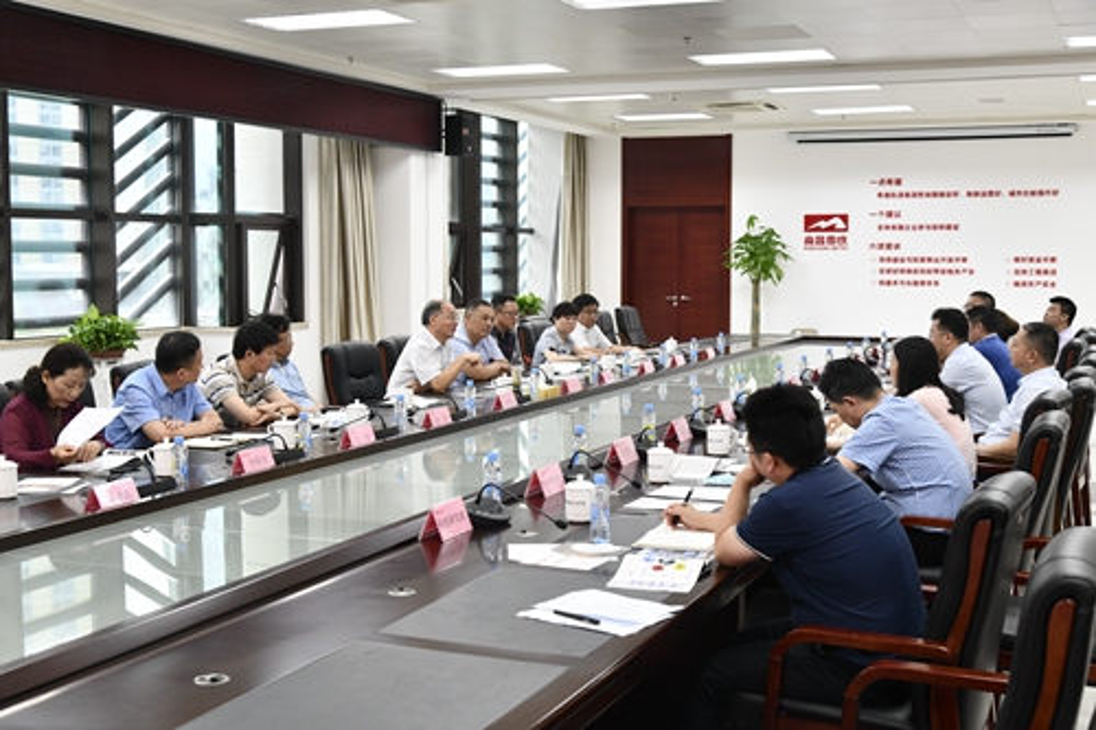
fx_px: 1400
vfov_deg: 29.2
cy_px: 365
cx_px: 548
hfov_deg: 42.8
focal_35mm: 46
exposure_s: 1/60
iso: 1600
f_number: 5.6
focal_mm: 46
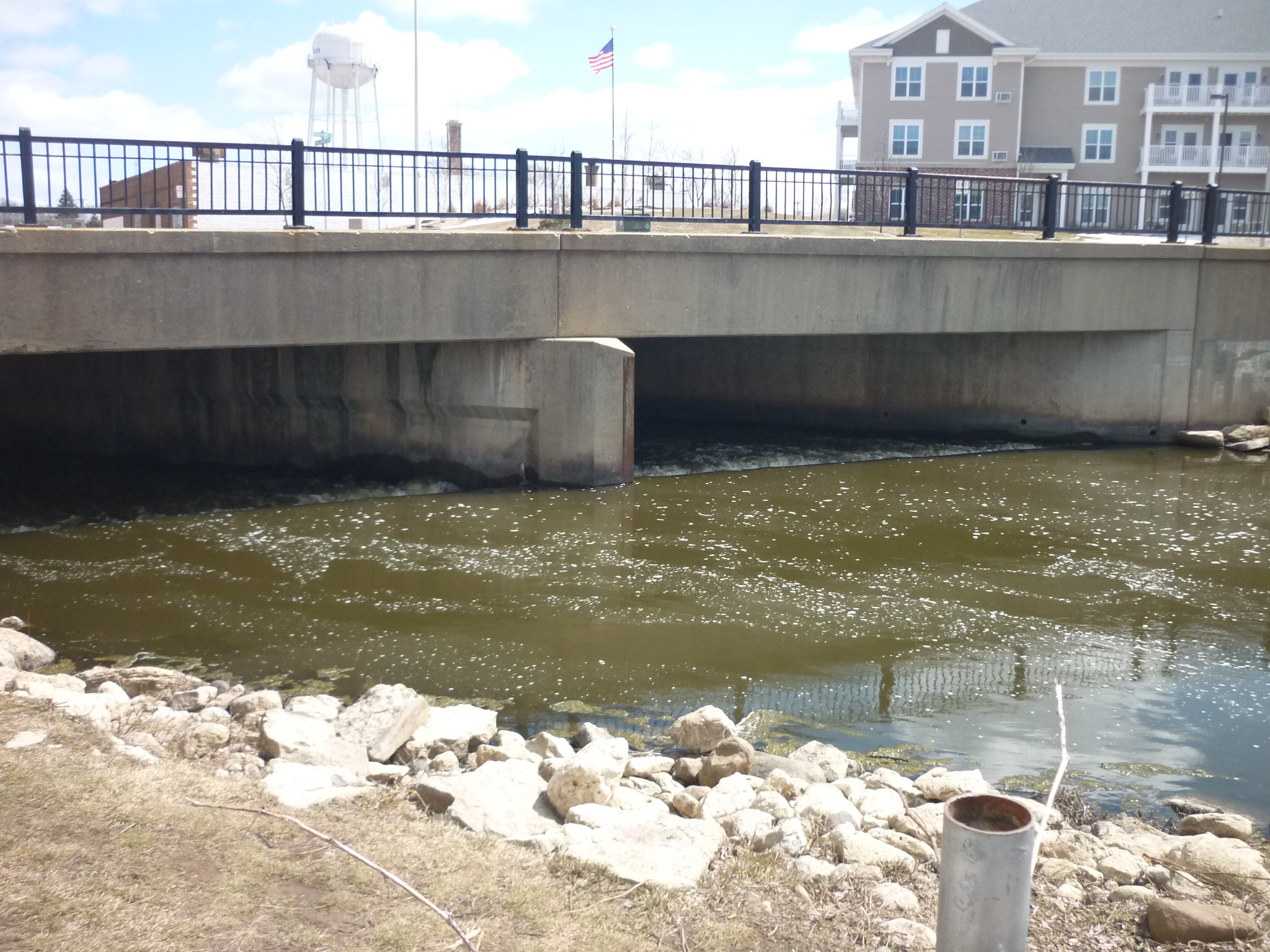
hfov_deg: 55.4
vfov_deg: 42.9
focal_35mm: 33
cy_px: 476
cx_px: 635
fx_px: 1211
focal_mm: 5.5
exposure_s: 1/200
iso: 200
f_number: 8
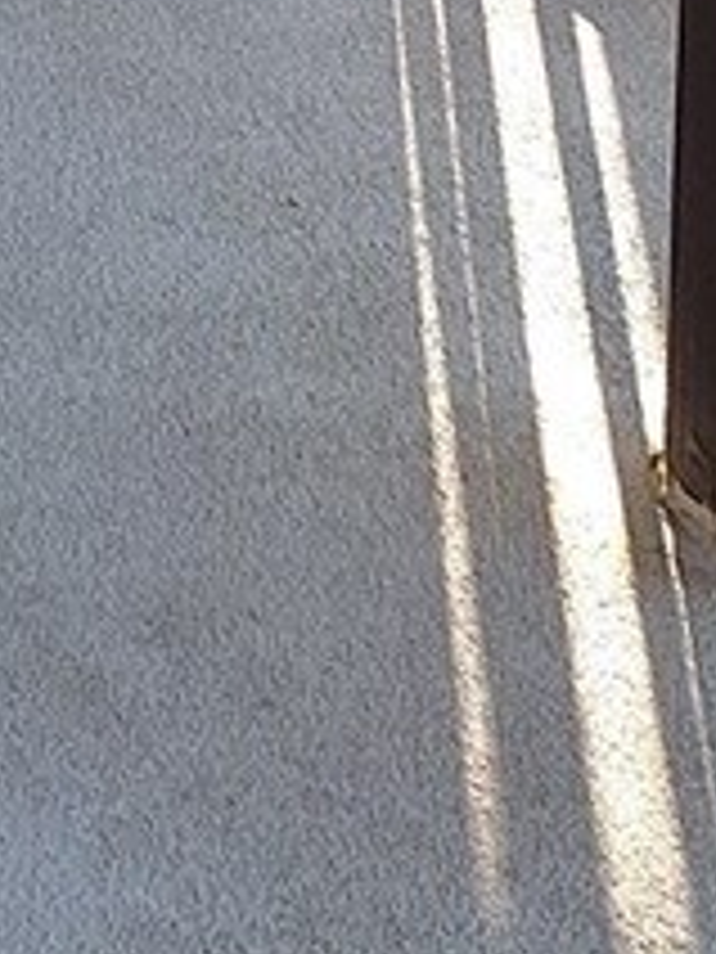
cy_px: -1368
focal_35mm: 156
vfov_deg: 10.7
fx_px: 4302
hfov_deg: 8.0
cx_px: -1549
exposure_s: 1/199
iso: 40
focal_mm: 5.54
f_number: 1.8
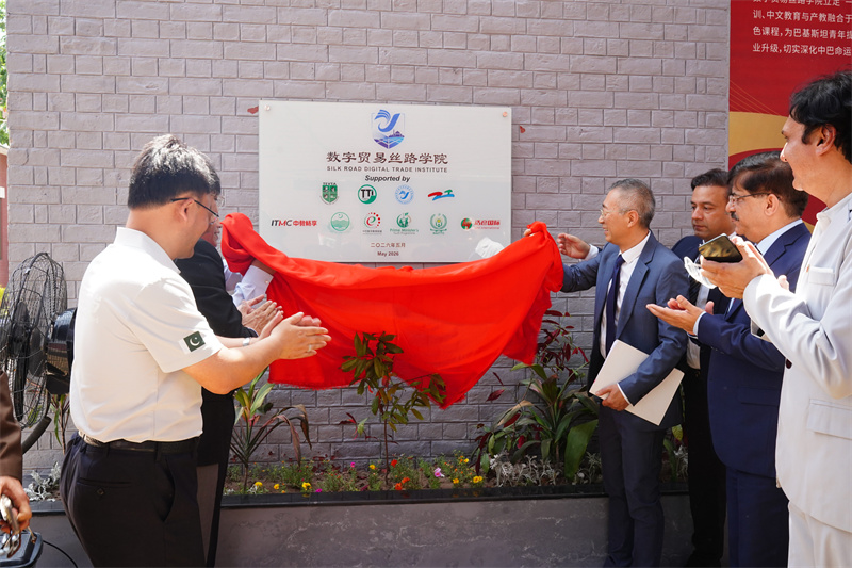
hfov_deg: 54.4
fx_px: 828
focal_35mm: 35
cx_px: 426
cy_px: 284
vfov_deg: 37.8
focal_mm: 35
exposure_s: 1/125
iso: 1000
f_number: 10
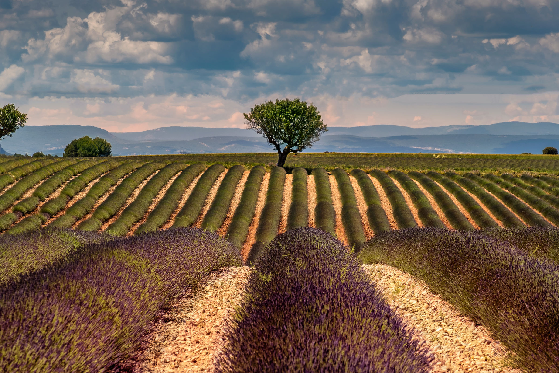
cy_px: 186
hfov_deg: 16.4
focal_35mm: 125
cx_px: 280
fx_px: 1940
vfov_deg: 11.0
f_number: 8
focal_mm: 83.3
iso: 200
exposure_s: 1/500
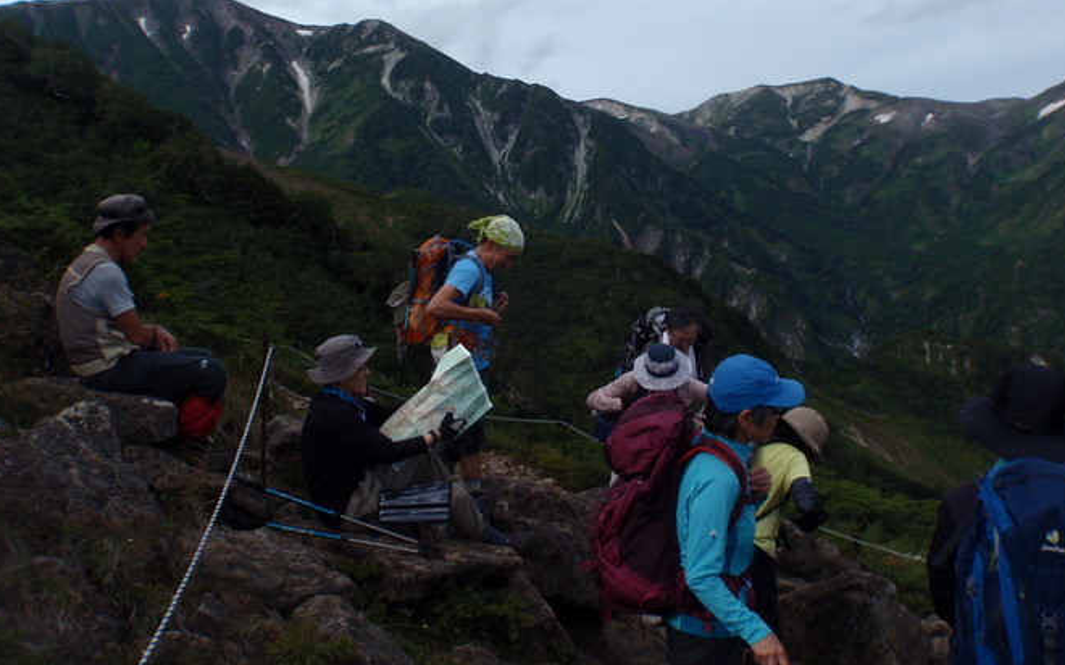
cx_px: 521
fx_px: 1045
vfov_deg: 35.1
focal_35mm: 36
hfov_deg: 54.0
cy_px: 249
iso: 64
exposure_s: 1/640
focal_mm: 5
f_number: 4
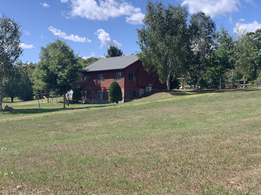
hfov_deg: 31.2
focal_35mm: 62
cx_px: 131
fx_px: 467
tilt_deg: +3.2
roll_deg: +0.7
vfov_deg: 23.6
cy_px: 89
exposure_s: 1/888
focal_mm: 6
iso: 16
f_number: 2.4
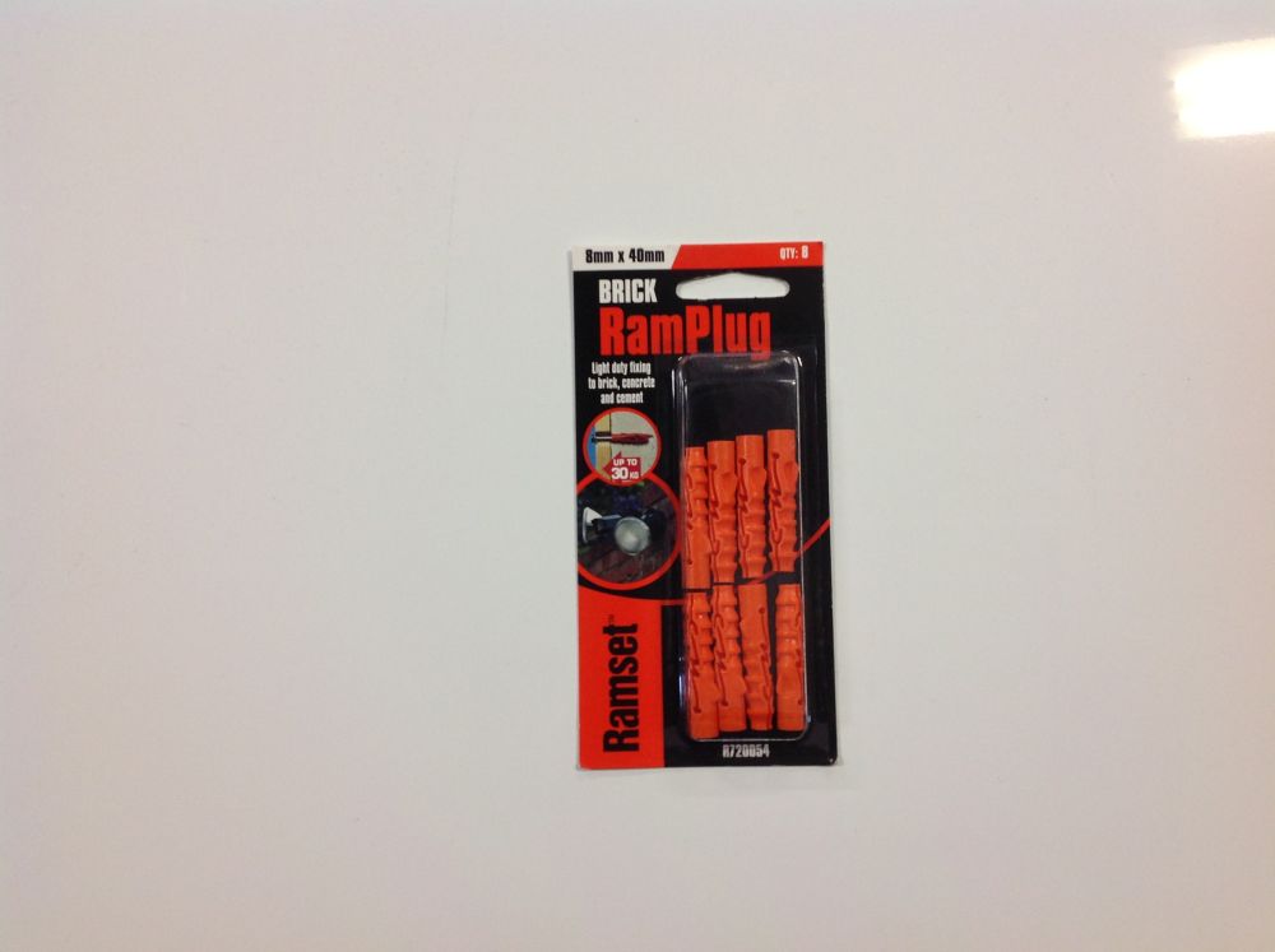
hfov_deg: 52.7
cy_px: 476
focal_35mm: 35
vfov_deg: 40.6
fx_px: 1287
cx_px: 638
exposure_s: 1/17
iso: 80
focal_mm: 4.28
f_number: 2.4
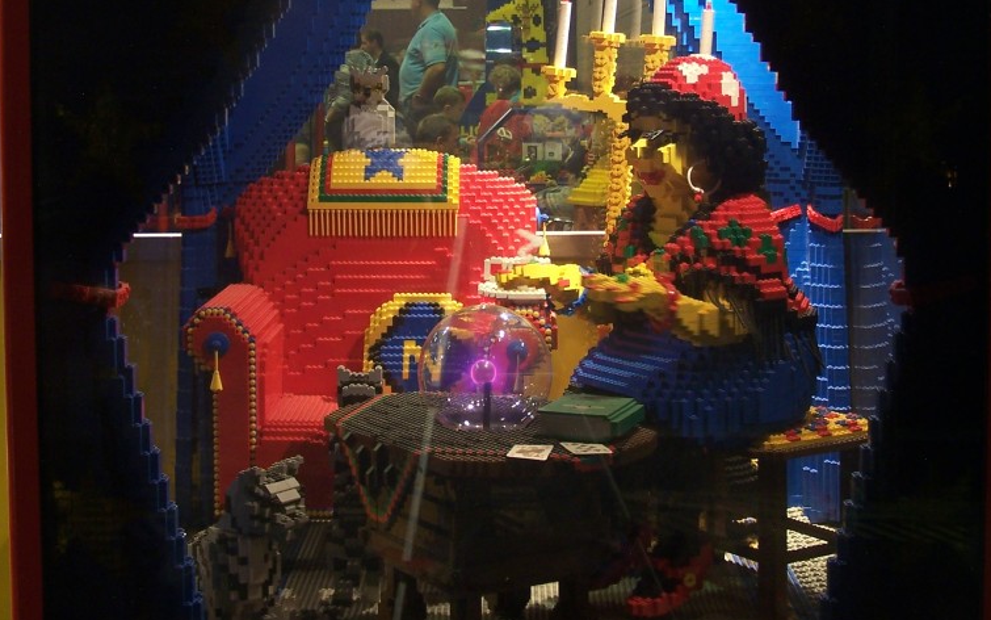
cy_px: 166
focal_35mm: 69
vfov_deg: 18.8
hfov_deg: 29.8
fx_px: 1864
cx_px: 496
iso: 80
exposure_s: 1/2
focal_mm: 8
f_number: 3
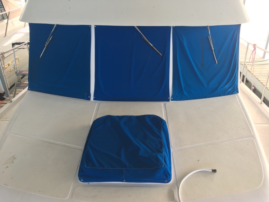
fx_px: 225
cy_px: 101
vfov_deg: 48.2
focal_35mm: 29
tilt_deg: -28.2
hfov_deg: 61.7
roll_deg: +1.0
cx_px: 134
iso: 32
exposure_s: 1/40
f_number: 2.2
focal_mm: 4.15
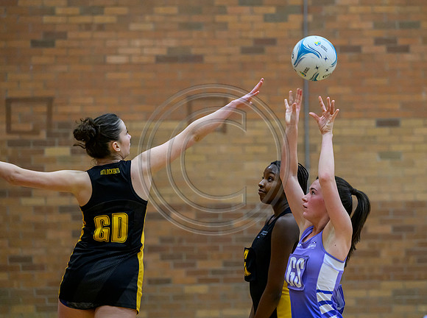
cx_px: 260
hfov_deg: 10.5
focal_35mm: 188
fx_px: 2317
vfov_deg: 7.9
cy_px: 145
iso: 5000
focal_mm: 160
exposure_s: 1/1000
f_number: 3.5
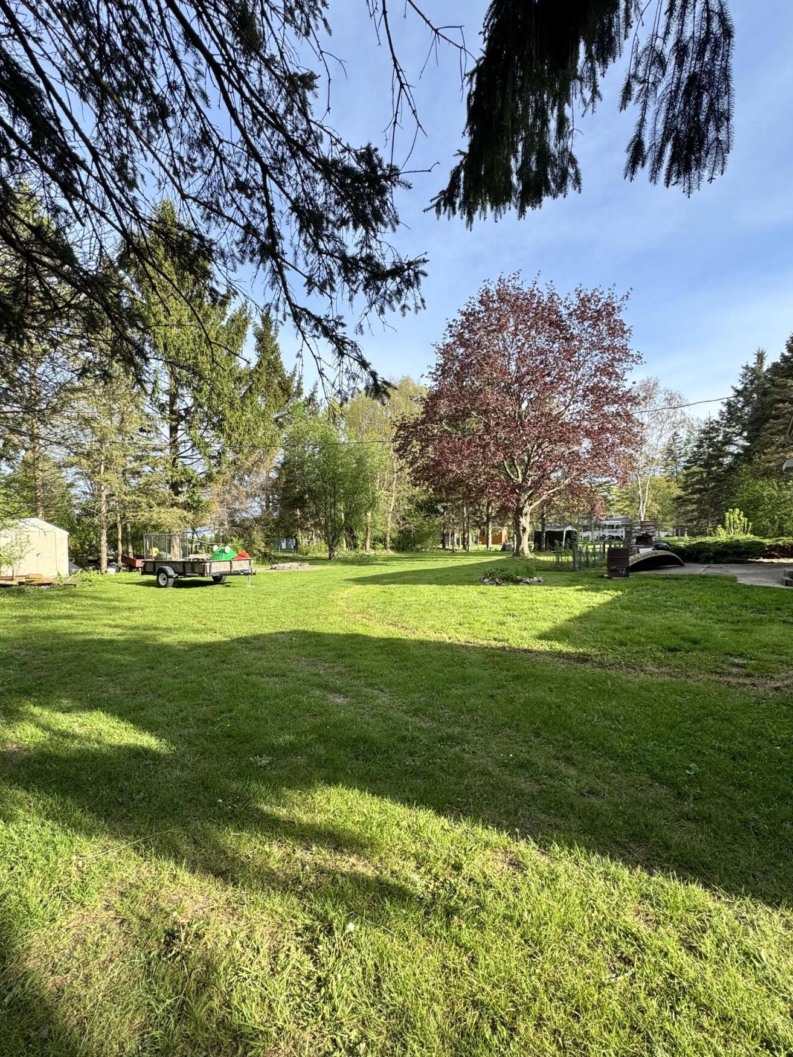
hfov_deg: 78.0
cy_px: 556
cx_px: 370
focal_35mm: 16
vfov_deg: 94.4
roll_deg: +0.4
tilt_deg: -1.6
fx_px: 489
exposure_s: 1/464
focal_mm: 2.22
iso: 40
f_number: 2.2
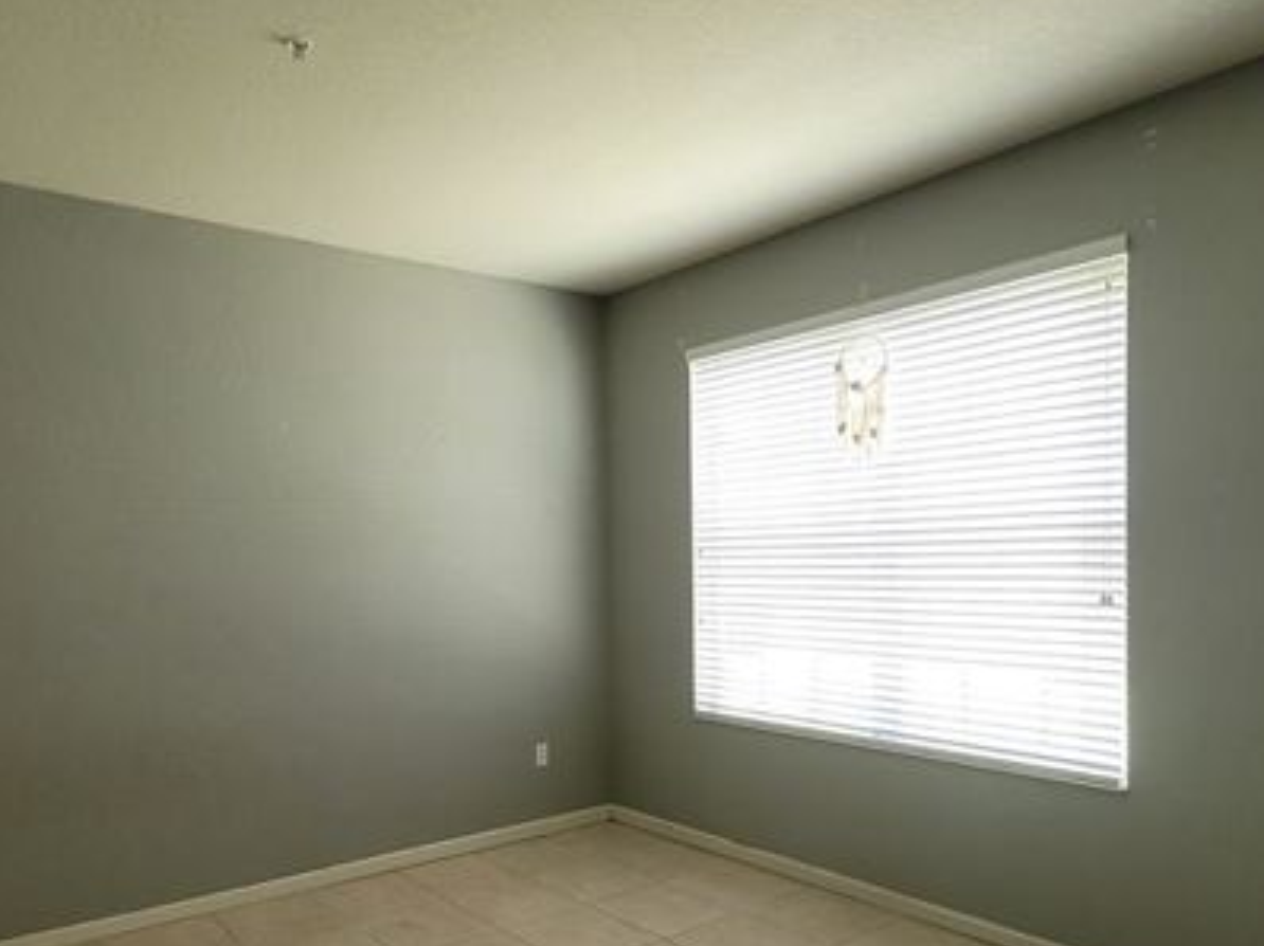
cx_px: 497
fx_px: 839
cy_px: 600
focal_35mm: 23
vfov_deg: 58.0
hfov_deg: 73.1
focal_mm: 2.2
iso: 160
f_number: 2.2
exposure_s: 1/60
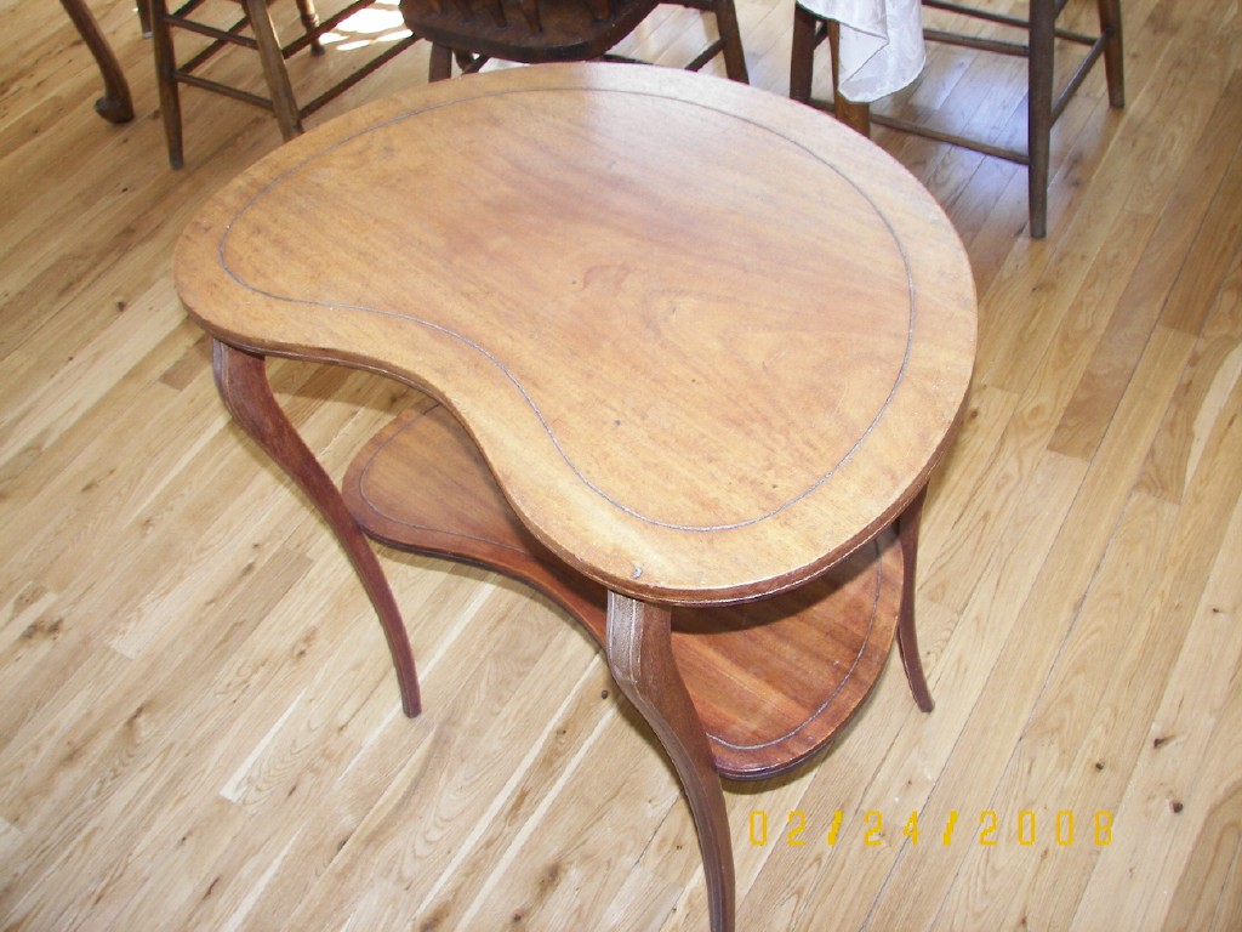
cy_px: 466
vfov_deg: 39.7
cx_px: 621
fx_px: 1292
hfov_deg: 51.4
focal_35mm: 36
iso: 100
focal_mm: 6
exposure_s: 1/30
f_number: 2.8
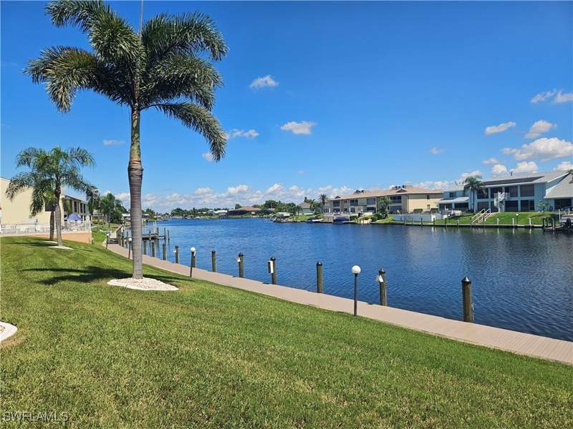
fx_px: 381
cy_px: 214
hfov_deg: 73.9
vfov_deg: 58.9
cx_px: 286
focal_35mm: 23
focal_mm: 5.4
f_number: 1.8
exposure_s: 1/2953
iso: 25
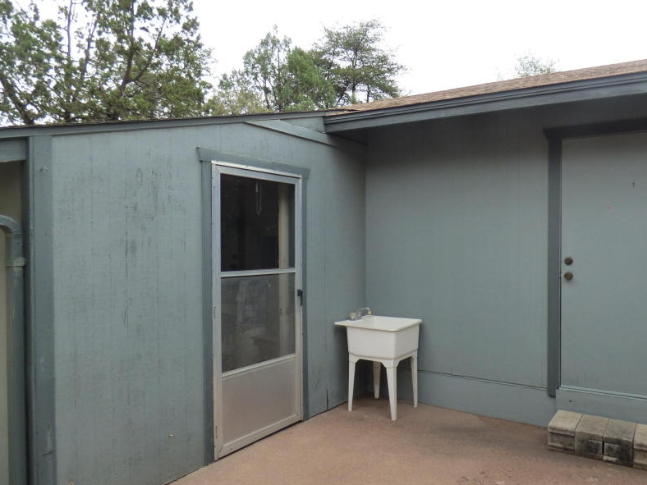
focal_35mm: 26
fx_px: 486
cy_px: 249
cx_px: 372
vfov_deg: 53.1
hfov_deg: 66.9
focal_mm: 3.58
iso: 160
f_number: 2.8
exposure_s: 1/640
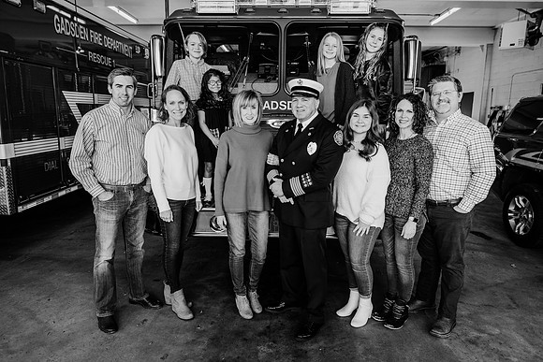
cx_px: 272
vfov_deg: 53.2
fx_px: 362
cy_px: 181
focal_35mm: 24
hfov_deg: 73.7
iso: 400
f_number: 3.2
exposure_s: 1/250
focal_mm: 24
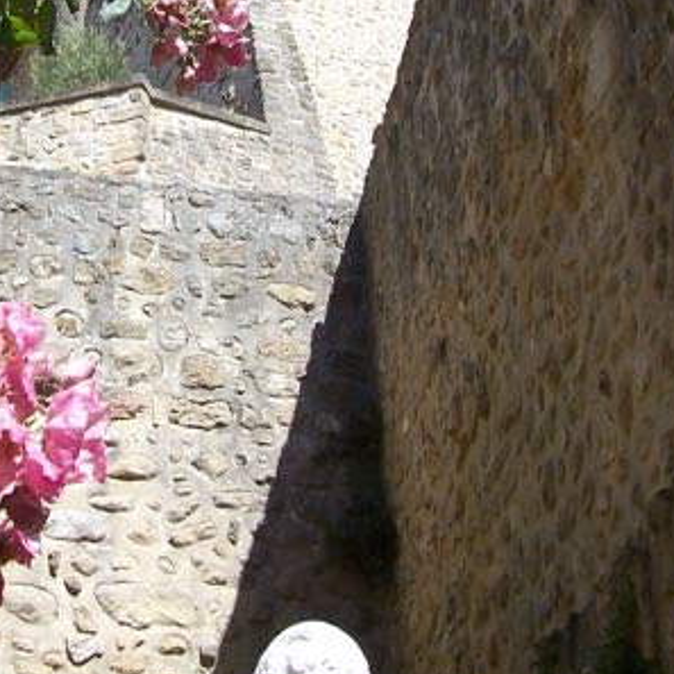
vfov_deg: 21.0
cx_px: 152
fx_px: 1784
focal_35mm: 81
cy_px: 84
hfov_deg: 21.2
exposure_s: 1/350
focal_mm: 5.6
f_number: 5.6
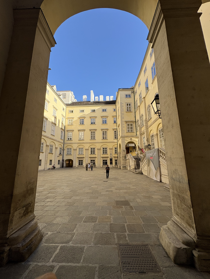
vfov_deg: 102.1
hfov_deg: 85.7
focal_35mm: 14
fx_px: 113
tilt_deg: +12.1
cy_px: 140
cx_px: 105
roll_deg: -0.2
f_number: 2.2
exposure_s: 1/713
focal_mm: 2.22
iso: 50
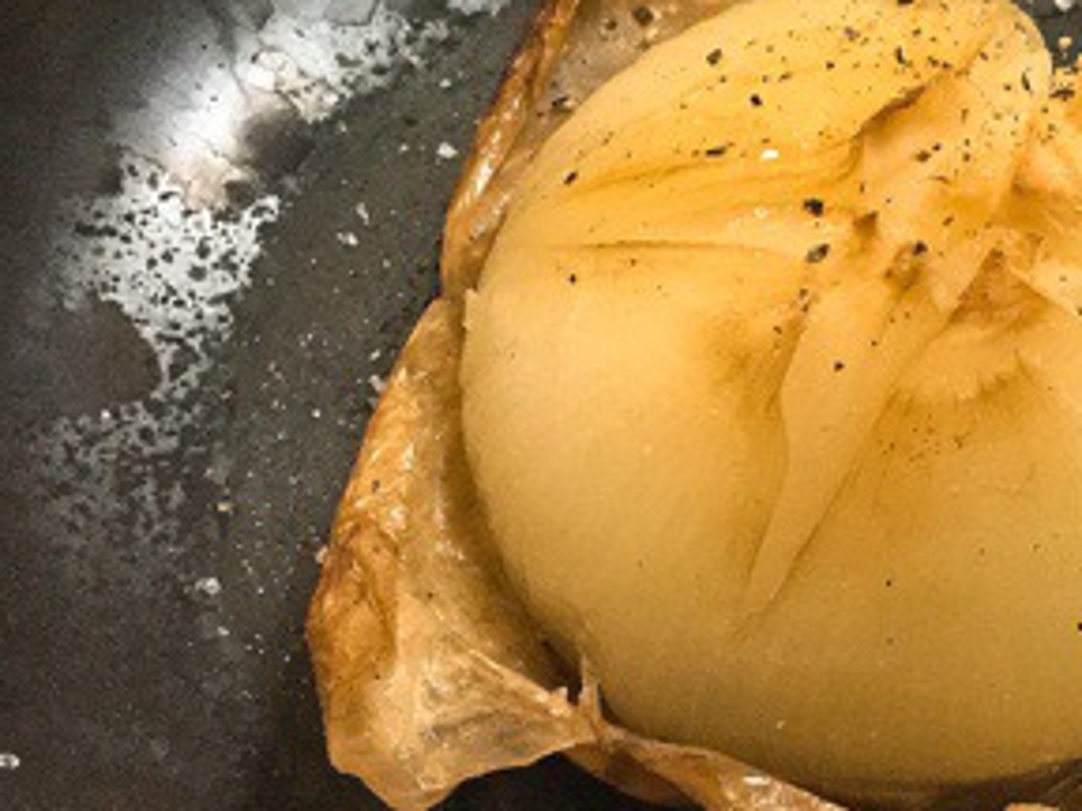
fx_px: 2157
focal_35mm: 69
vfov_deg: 21.3
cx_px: 875
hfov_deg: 27.6
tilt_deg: -57.9
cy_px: 308
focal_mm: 3.3
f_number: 2.4
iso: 200
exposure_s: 1/30
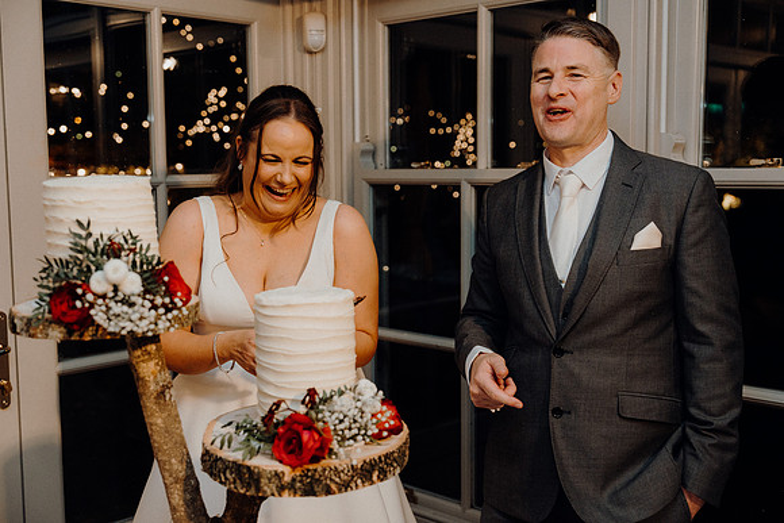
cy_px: 262
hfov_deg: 45.4
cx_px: 392
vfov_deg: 31.2
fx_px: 937
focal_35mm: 43
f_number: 3.5
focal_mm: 43
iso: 2500
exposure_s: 1/160
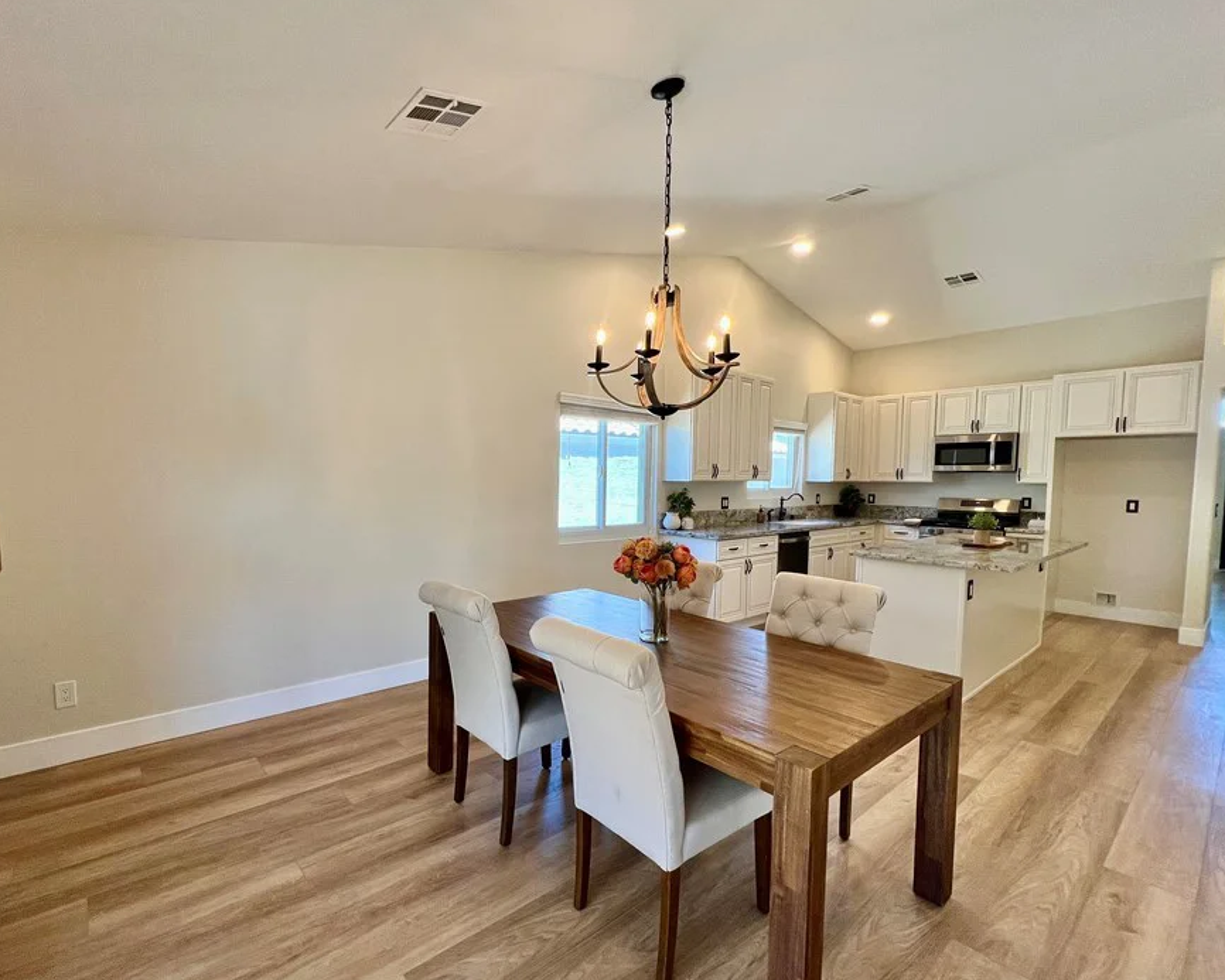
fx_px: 544
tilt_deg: -4.2
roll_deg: -0.6
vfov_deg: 84.0
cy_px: 516
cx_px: 532
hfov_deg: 96.2
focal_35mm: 15
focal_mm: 1.57
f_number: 1.8
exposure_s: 1/120
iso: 125
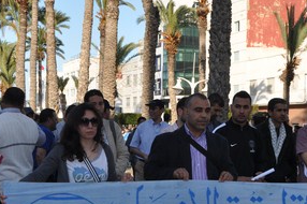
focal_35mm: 77
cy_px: 162
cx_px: 207
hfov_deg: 26.1
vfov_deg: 17.5
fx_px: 657
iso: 200
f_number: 10
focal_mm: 23
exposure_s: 1/200
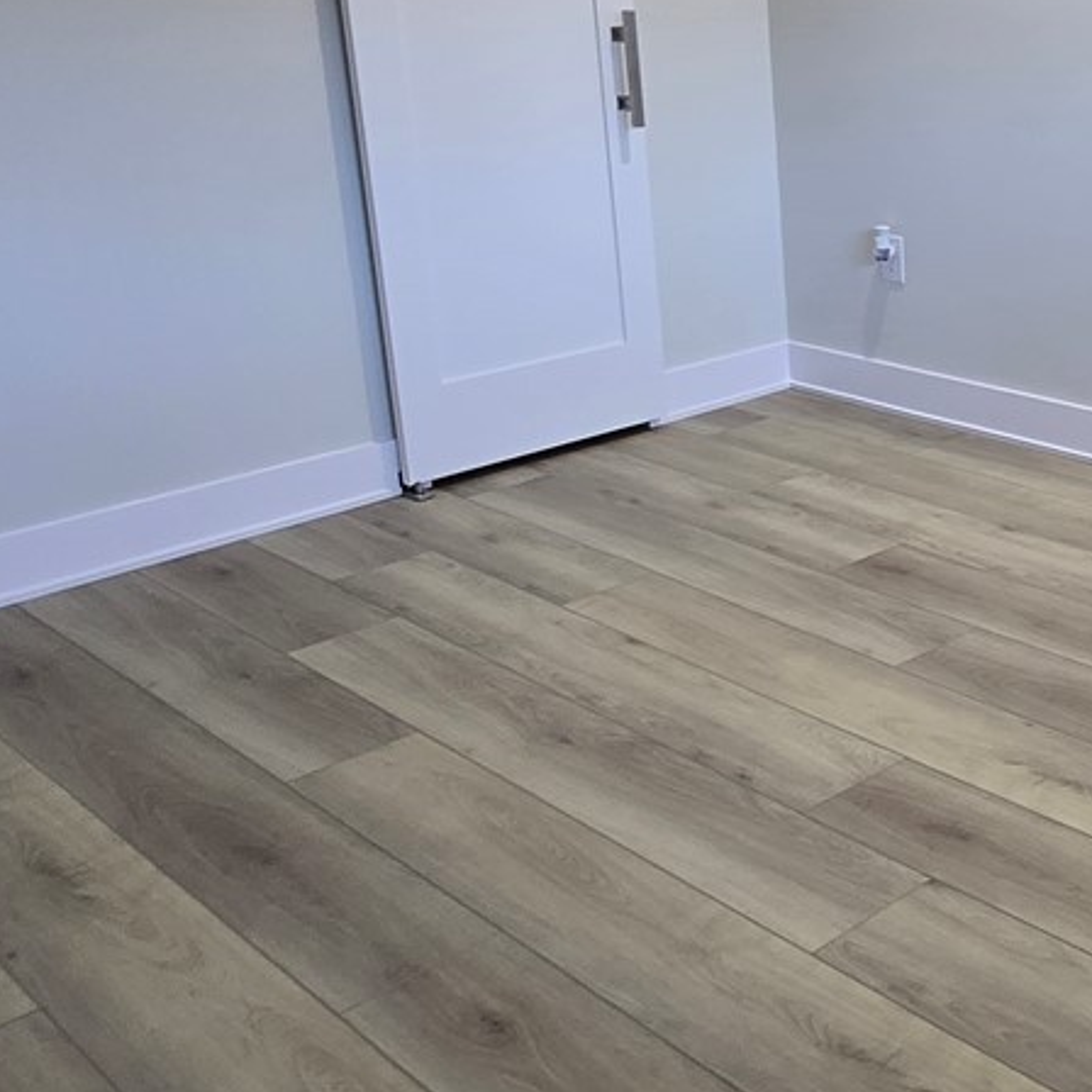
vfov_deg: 40.4
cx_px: 1141
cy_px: 356
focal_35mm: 41
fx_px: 1463
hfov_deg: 36.0
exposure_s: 1/60
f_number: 2.2
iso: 125
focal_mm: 2.2
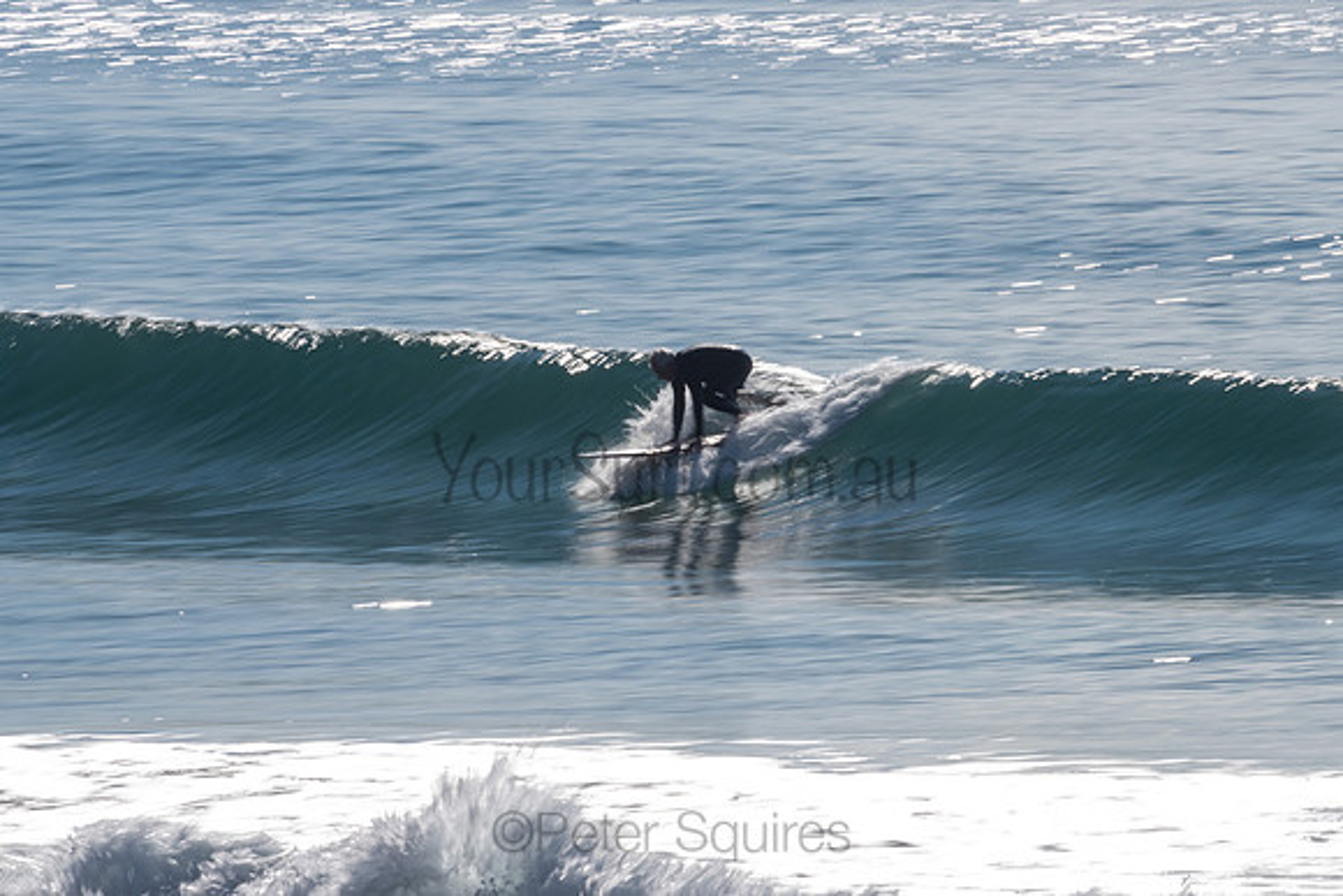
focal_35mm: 599
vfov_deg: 2.3
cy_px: 438
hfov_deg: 3.4
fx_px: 22334
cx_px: 687
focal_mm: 500
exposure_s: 1/20
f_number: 32
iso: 64
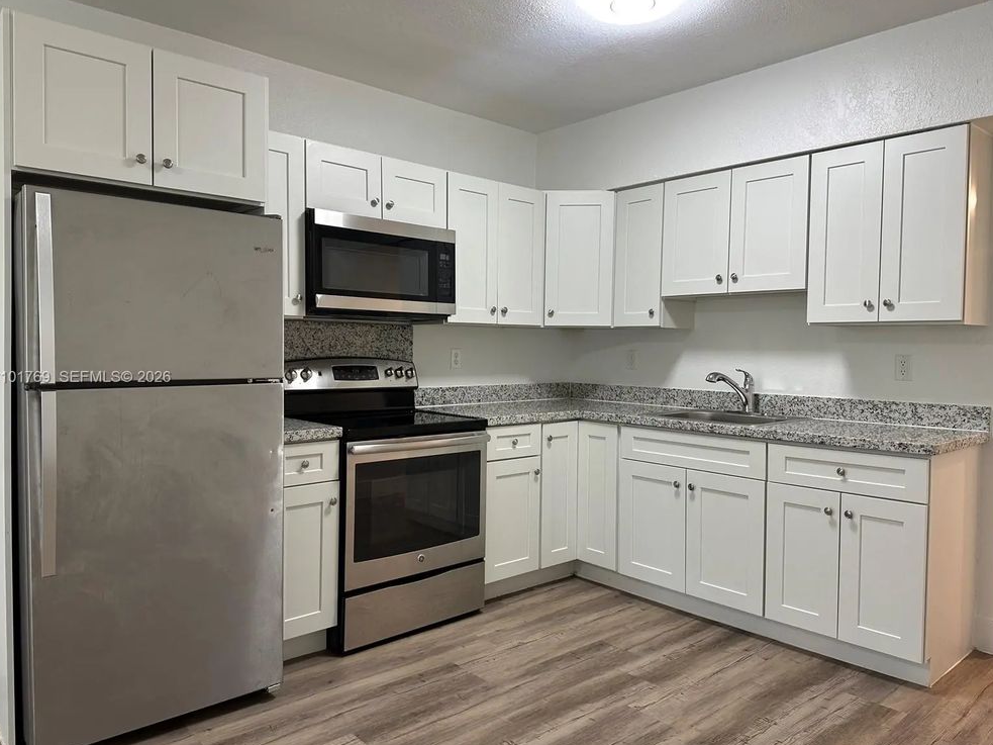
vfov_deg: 54.9
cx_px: 487
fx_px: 717
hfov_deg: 69.4
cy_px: 378
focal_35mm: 25
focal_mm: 6.86
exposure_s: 1/60
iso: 125
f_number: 1.78
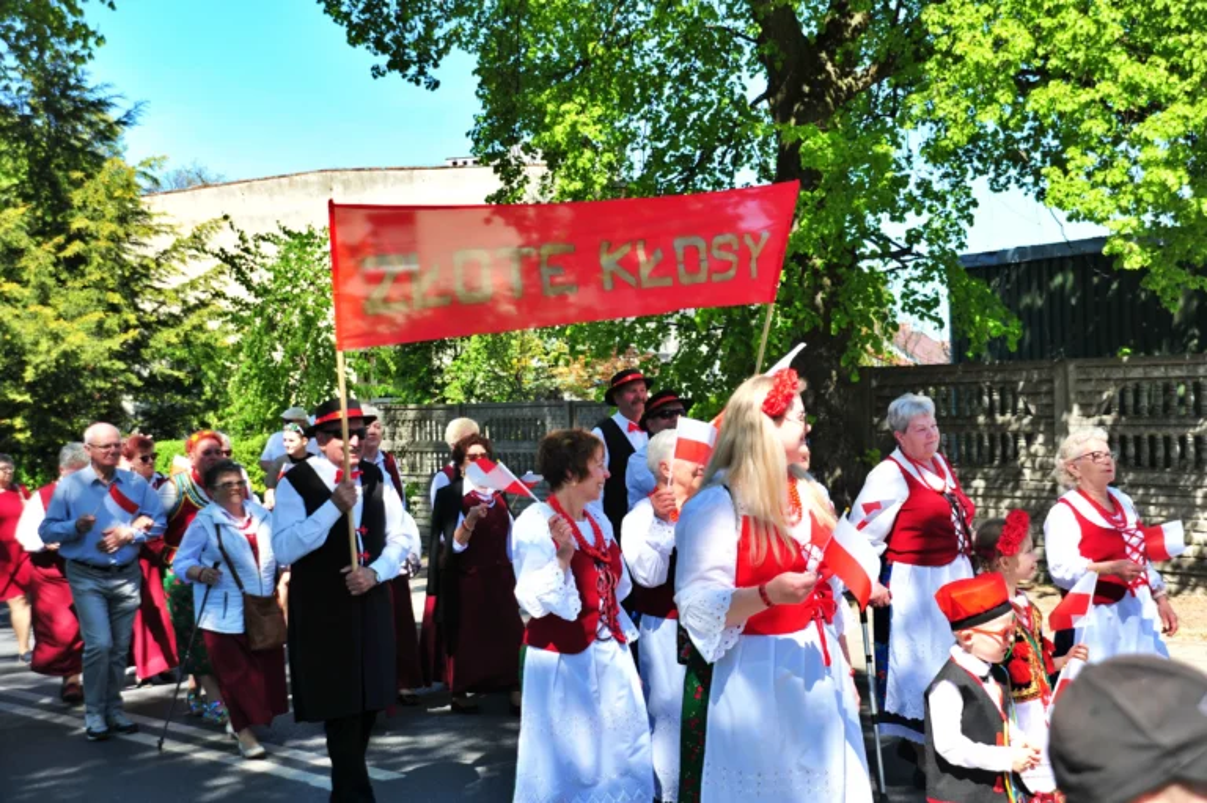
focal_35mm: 50
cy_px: 402
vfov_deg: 27.0
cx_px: 604
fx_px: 1675
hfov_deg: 39.6
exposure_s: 1/500
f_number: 4.2
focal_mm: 50
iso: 250
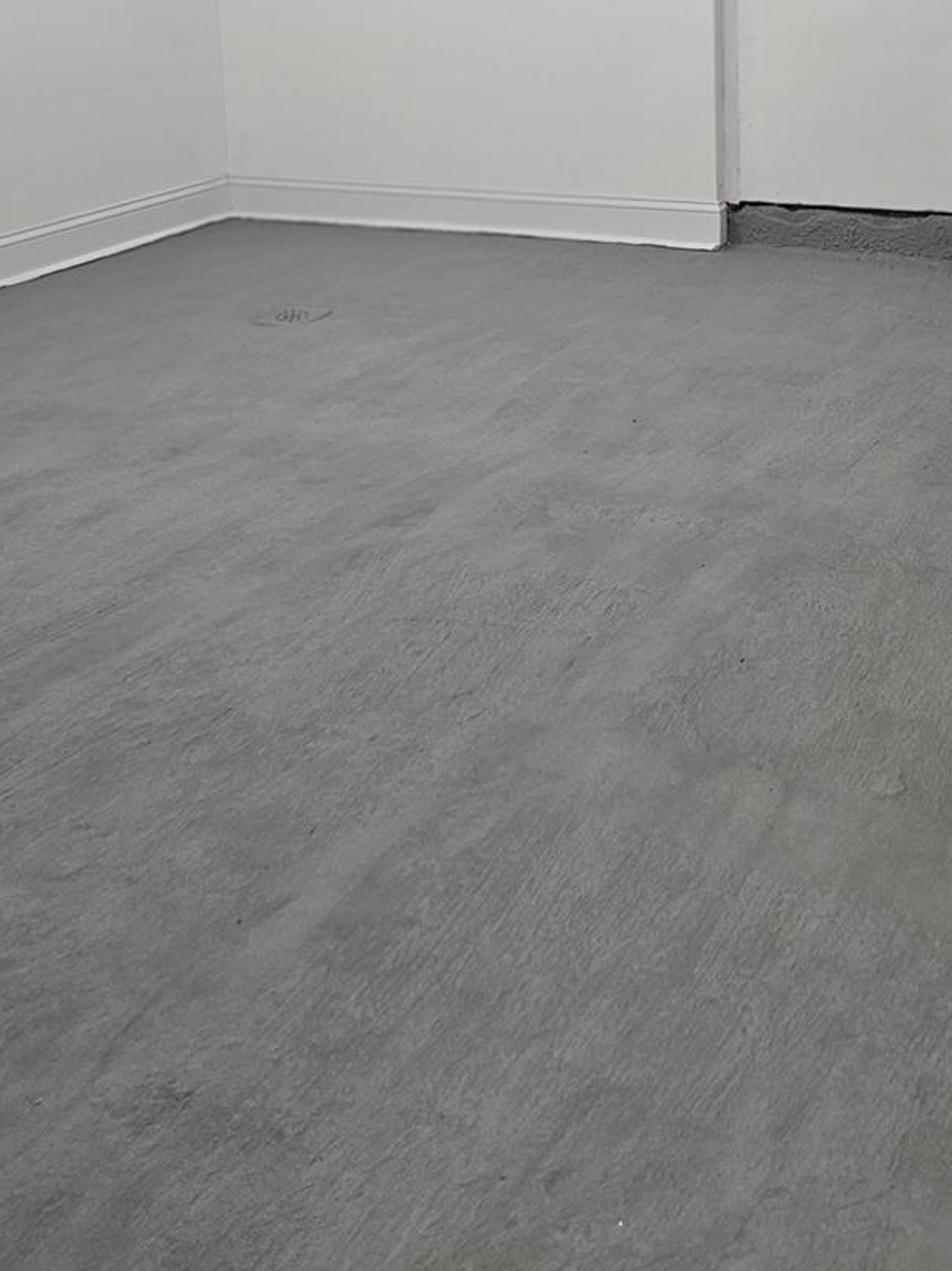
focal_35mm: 44
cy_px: 73
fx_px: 1614
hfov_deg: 31.8
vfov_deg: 39.1
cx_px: 795
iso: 200
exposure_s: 1/120
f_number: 1.8
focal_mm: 5.4
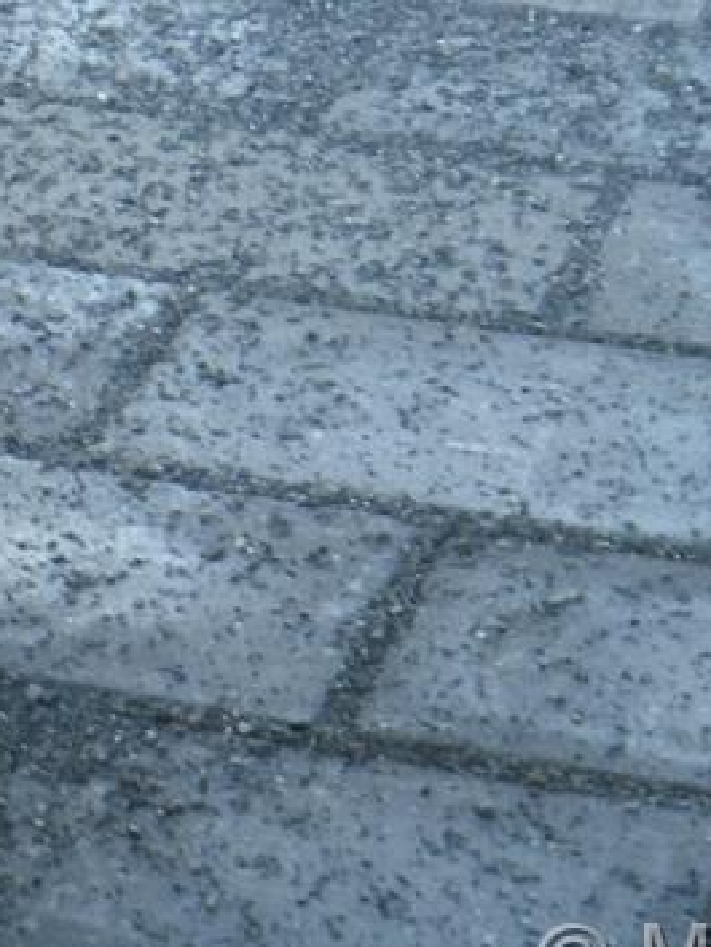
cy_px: -300
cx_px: 244
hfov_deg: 10.0
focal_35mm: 148
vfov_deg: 12.9
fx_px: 4051
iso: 160
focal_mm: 9.1
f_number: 4.4
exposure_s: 1/60
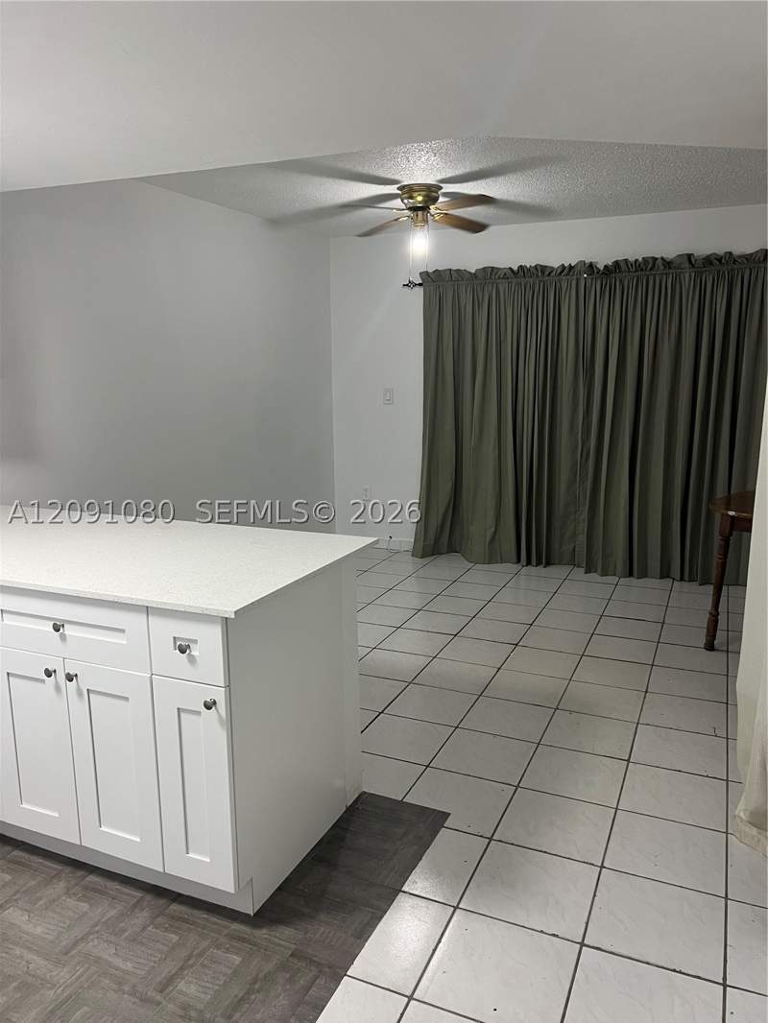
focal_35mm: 26
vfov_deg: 67.3
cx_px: 384
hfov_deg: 53.1
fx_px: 769
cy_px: 512
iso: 125
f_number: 1.5
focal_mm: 5.7
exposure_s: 1/60
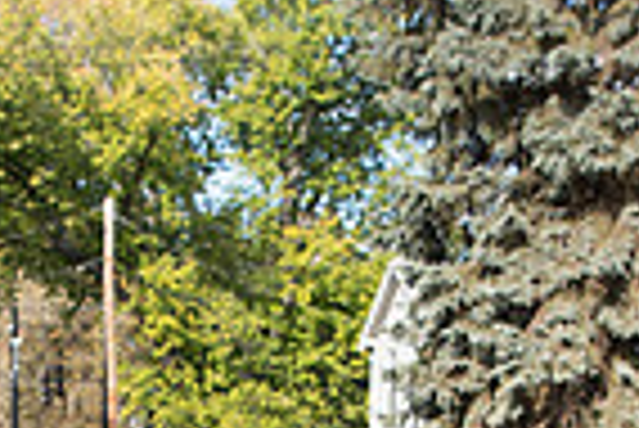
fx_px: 1741
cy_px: 759
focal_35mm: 98
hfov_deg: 20.8
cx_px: 248
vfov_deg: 12.8
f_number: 4.5
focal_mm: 24
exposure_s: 1/640
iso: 250
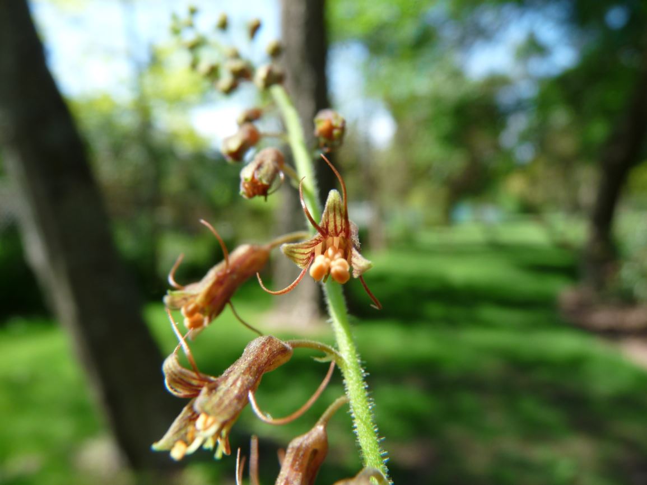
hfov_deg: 65.3
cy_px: 242
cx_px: 324
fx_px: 505
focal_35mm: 27
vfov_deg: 51.3
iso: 100
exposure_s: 1/200
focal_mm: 4.8
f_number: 4
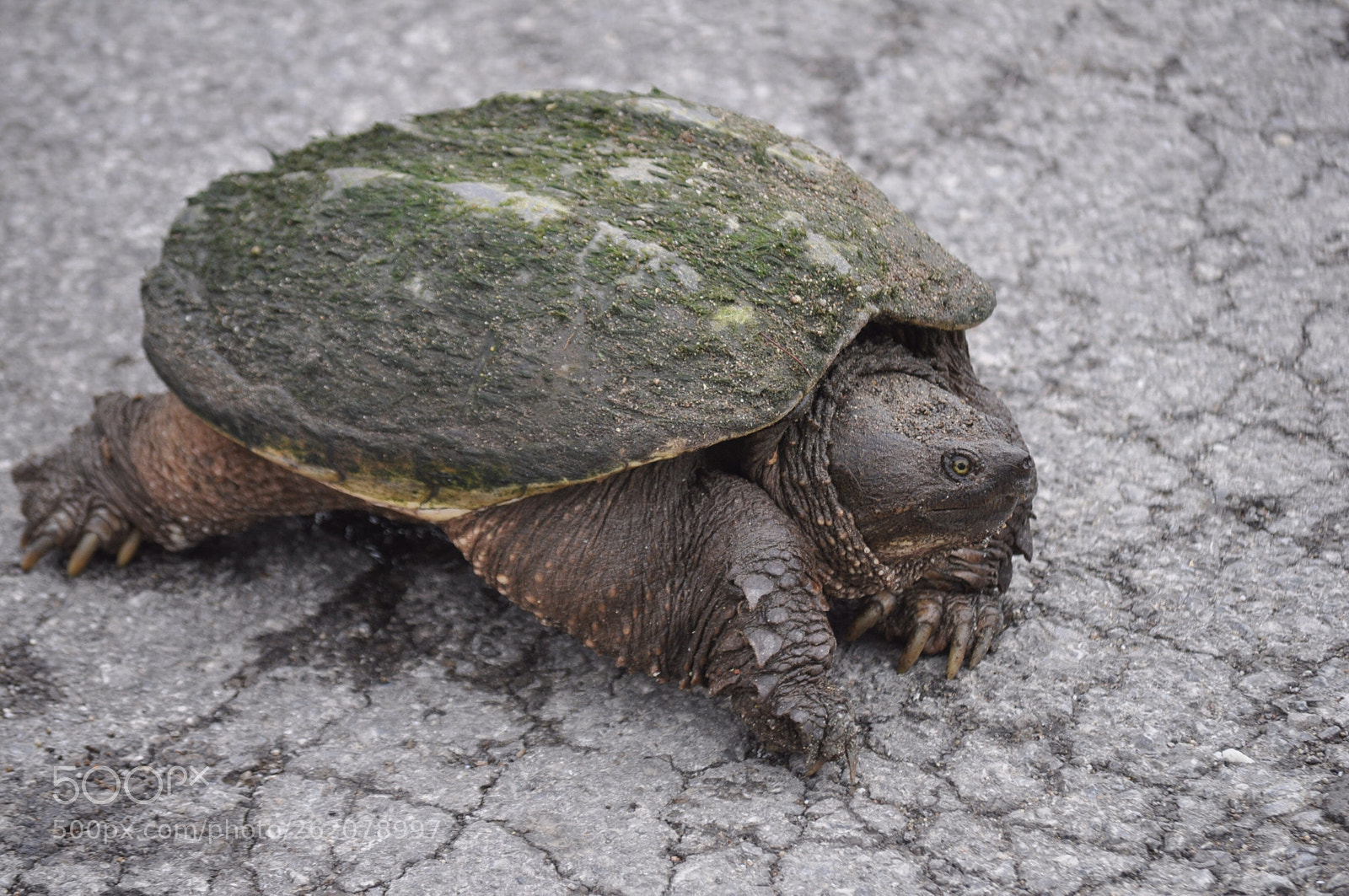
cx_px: 674
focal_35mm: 202
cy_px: 448
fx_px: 7580
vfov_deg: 6.8
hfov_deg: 10.2
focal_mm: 135
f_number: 5.6
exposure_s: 1/500
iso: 360
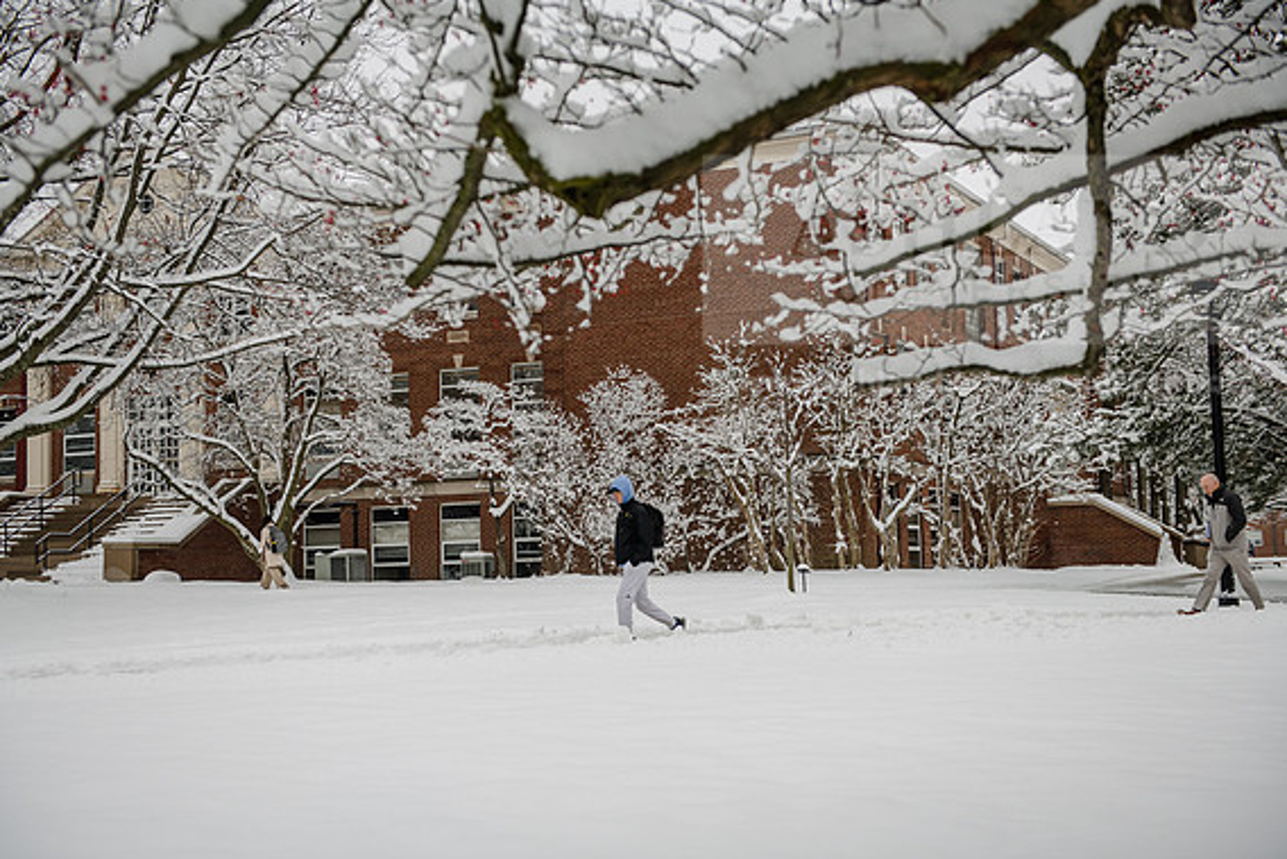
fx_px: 1752
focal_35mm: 49
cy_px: 430
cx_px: 634
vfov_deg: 27.5
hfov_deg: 40.3
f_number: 3.5
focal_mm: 48
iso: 250
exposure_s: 1/400
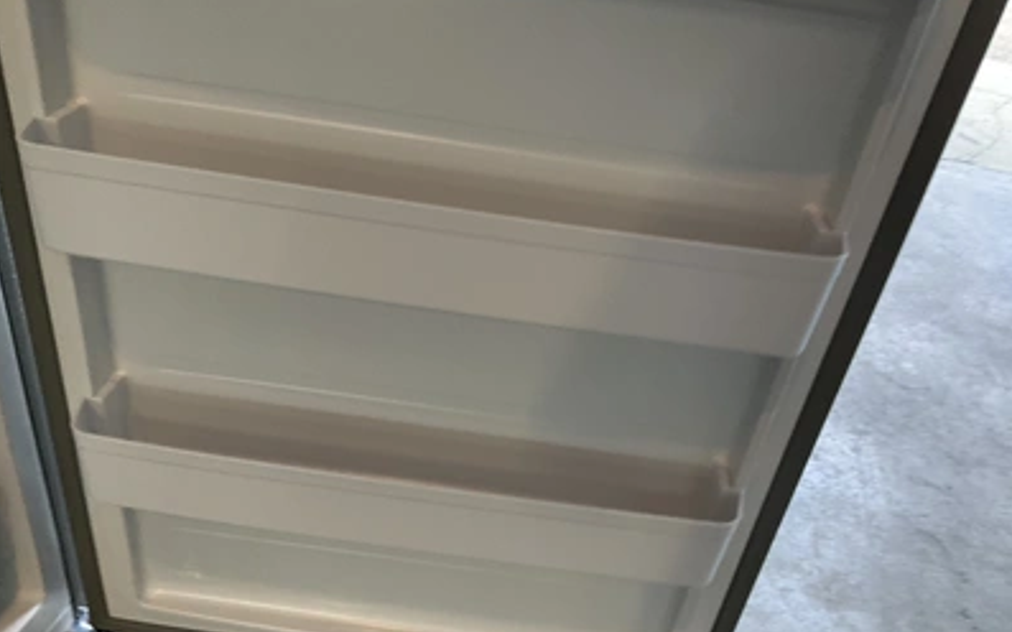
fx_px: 855
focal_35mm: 31
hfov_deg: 61.2
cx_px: 505
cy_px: 349
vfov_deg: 40.5
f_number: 1.8
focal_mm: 3
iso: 80
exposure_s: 1/60
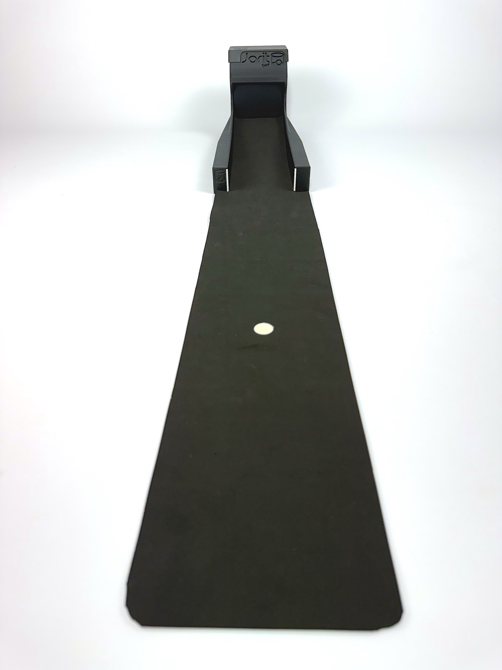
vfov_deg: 71.6
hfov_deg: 56.8
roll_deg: -0.5
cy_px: 335
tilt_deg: -36.0
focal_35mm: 24
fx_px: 464
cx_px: 251
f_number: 1.78
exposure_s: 1/207
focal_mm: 6.76
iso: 64
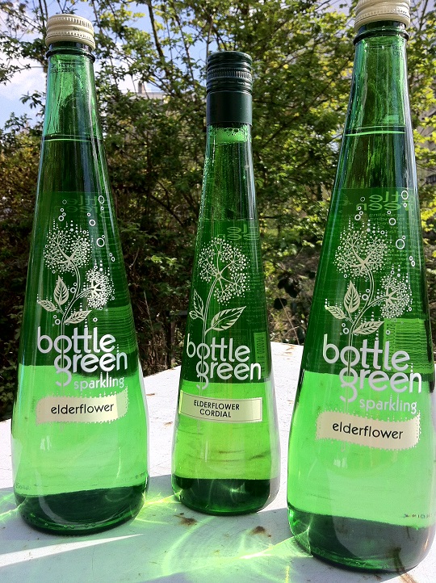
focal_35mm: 35
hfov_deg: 40.6
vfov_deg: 52.7
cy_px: 292
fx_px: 589
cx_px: 218
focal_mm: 3.85
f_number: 2.8
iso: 80
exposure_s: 1/559
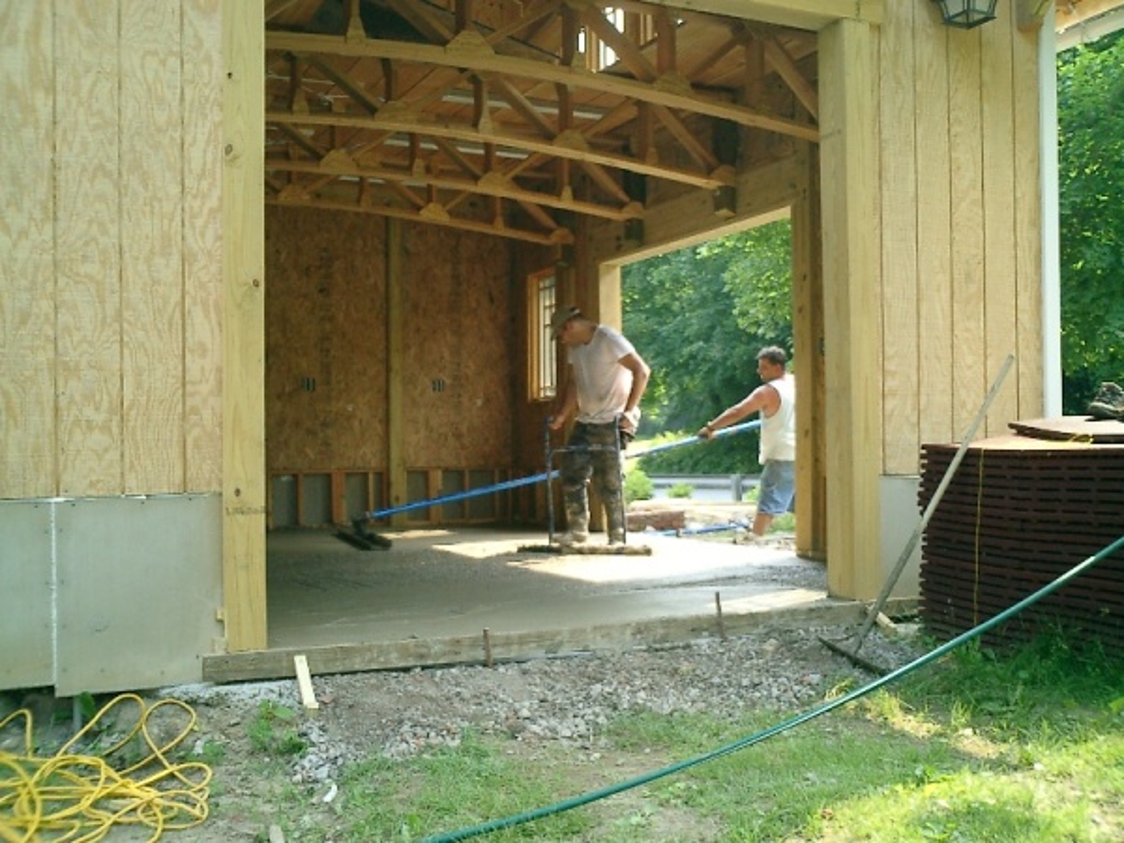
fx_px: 1169
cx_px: 562
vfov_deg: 39.7
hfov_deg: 51.4
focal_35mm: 36
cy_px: 422
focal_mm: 7.5
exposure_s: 1/160
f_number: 3.2
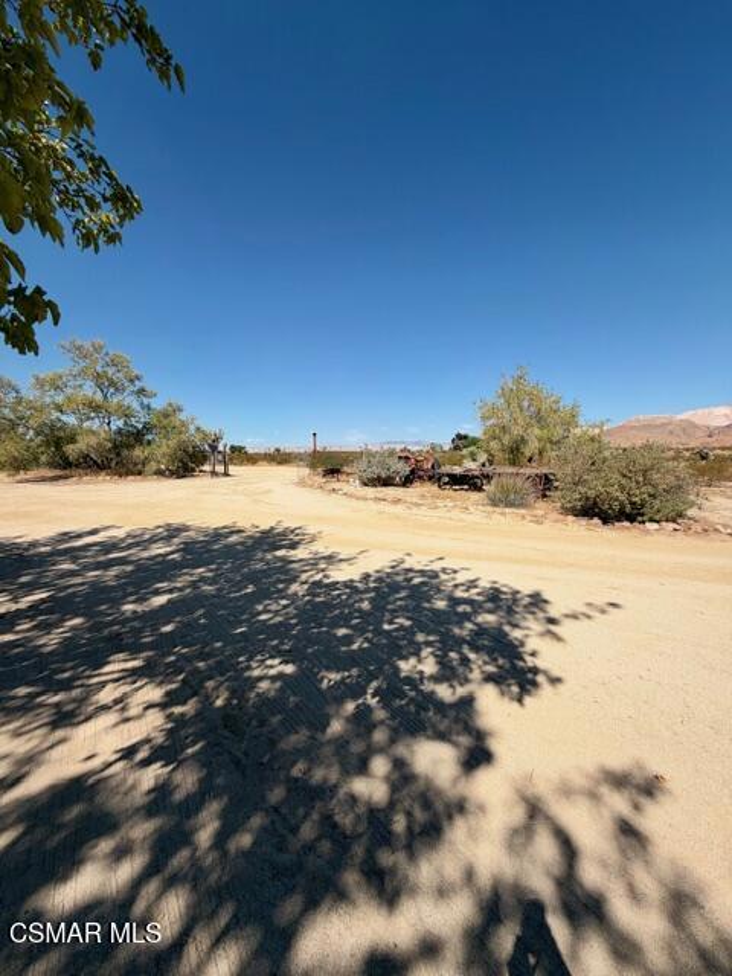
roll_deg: +0.3
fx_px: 395
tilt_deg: -3.3
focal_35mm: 14
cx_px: 366
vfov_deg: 102.1
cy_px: 488
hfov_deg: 85.7
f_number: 2.2
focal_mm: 2.22
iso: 25
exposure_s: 1/1125
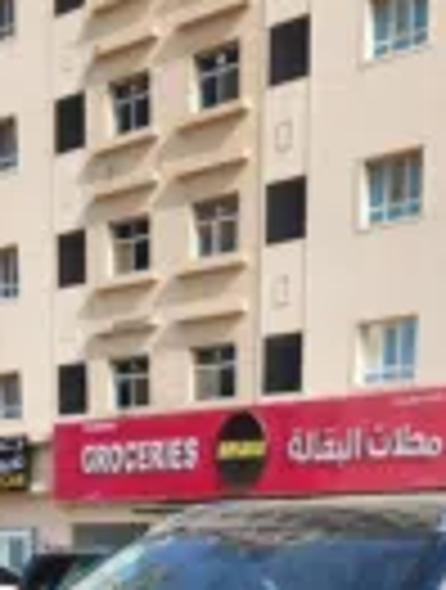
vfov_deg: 24.6
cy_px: 743
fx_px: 1197
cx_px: 230
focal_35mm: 70
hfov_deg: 21.1
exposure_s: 1/1058
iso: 20
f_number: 1.8
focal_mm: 5.4
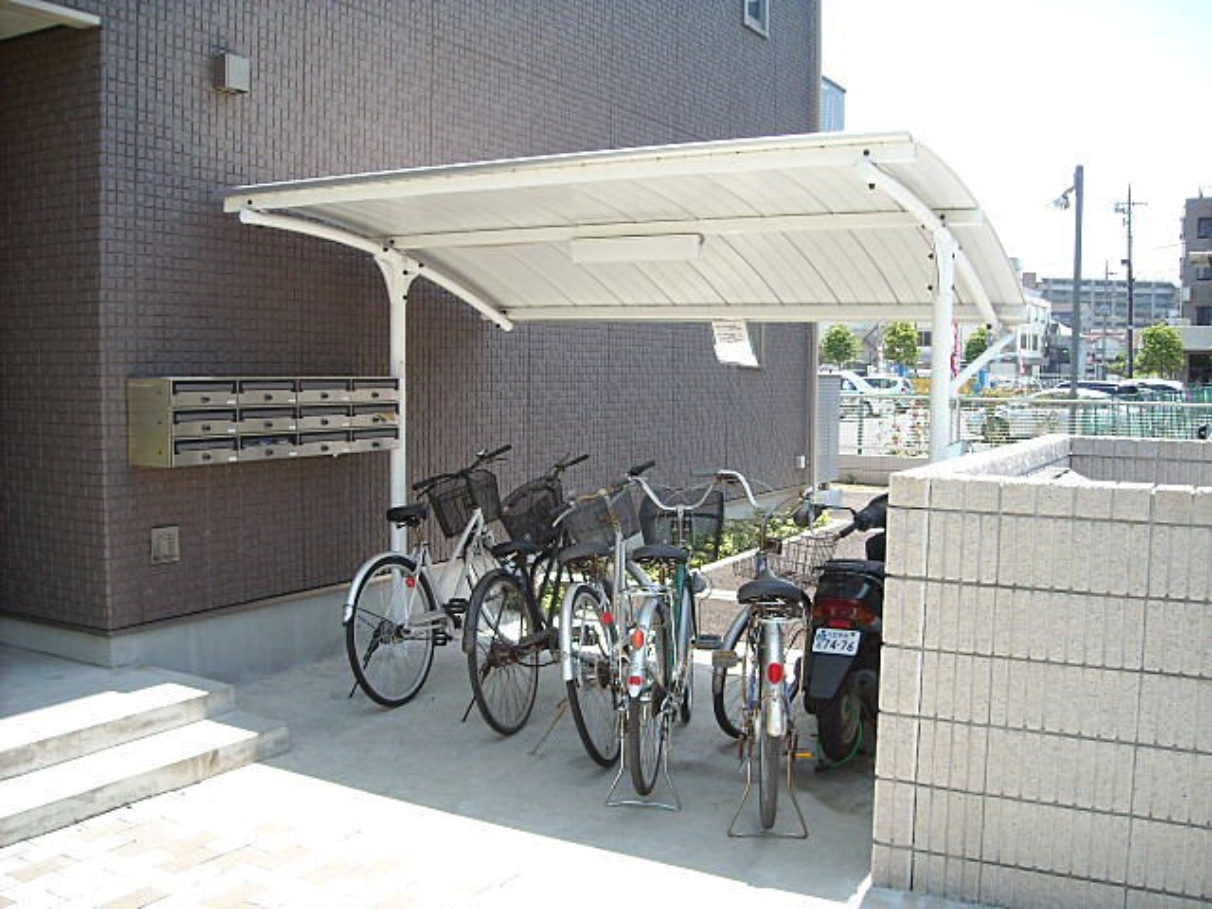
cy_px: 454
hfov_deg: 52.6
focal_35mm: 35
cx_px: 606
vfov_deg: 40.7
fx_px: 1225
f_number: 2.8
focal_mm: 5.7
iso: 64
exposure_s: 1/323
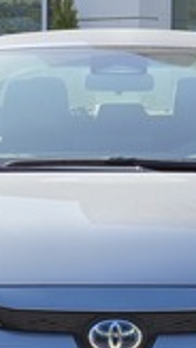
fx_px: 1788
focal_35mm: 194
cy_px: 276
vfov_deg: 11.1
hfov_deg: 6.3
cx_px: 126
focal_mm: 7
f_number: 2.4
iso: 25
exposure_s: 1/599
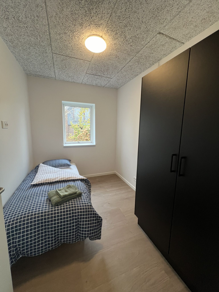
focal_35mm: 13
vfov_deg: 106.2
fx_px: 110
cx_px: 110
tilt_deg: -8.5
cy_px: 146
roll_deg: -0.8
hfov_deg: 89.9
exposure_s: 1/100
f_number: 1.8
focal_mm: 1.57
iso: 160
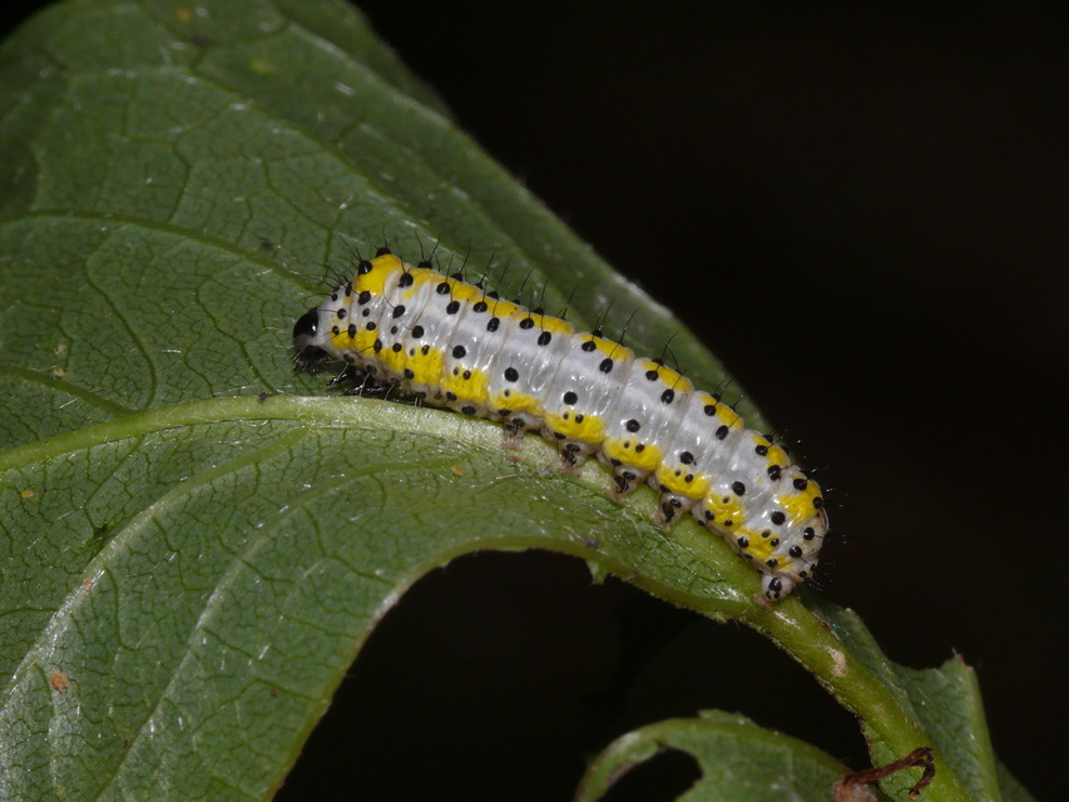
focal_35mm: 178
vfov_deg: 8.3
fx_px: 5498
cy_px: 401
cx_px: 534
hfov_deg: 11.1
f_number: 11
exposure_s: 1/250
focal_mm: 37.7
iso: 200
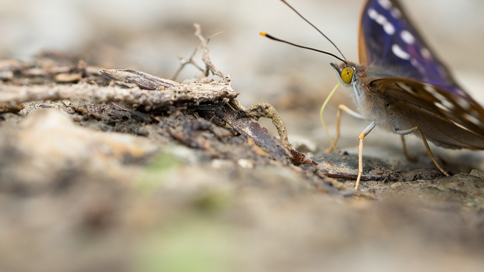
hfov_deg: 12.9
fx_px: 2143
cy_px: 25
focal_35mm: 167
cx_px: 274
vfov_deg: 7.3
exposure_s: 1/250
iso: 200
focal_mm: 90
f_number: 5
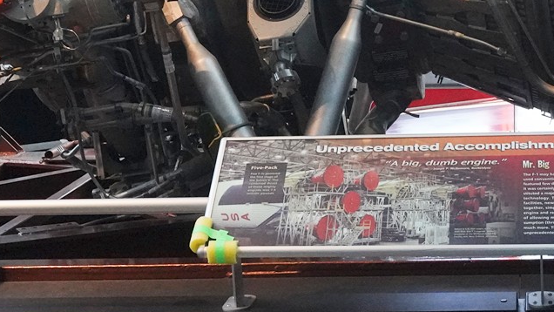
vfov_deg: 10.4
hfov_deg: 18.9
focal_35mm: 112
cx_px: 463
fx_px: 1646
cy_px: -173
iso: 8000
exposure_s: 1/100
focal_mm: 34
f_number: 9
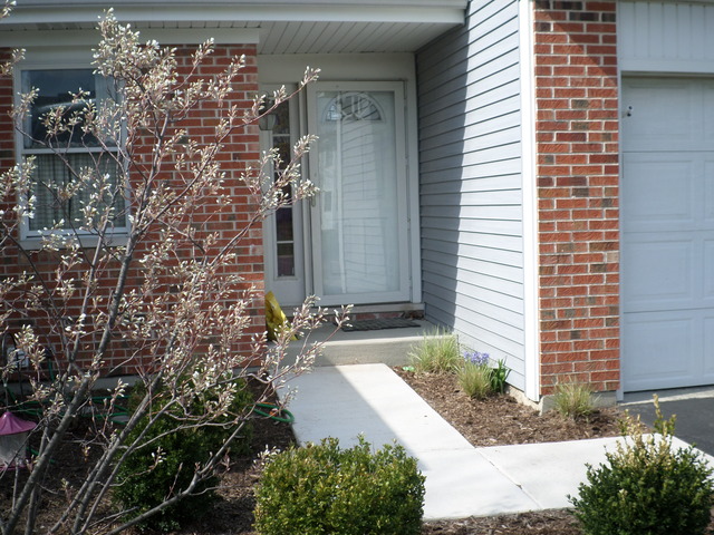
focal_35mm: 43
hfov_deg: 43.9
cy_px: 268
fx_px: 887
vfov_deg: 33.6
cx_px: 357
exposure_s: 1/500
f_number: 3.2
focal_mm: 7.8
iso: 80
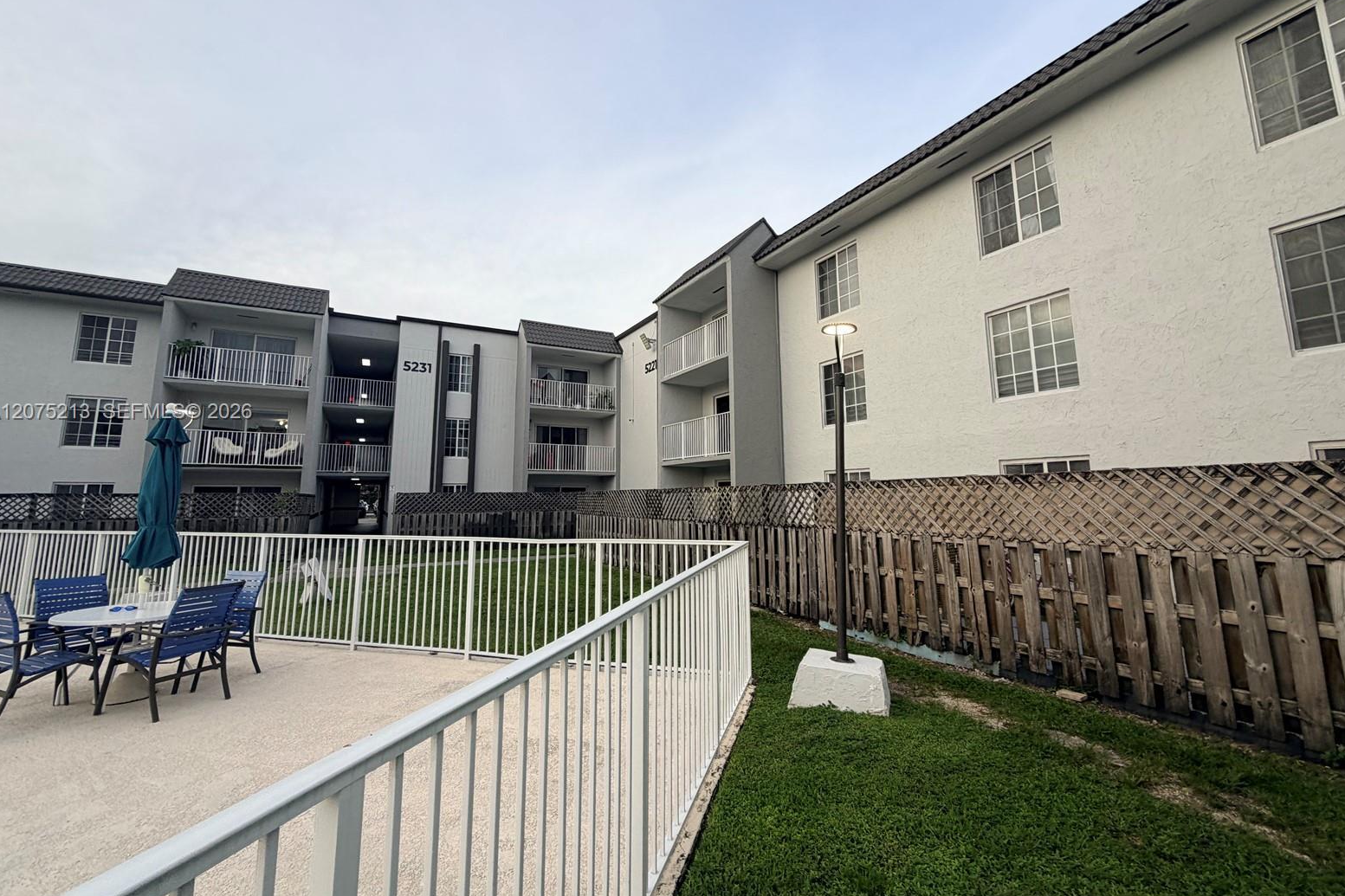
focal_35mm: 15
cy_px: 413
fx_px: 560
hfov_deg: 100.4
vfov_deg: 77.2
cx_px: 676
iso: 40
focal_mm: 2.22
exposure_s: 1/192
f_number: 2.2
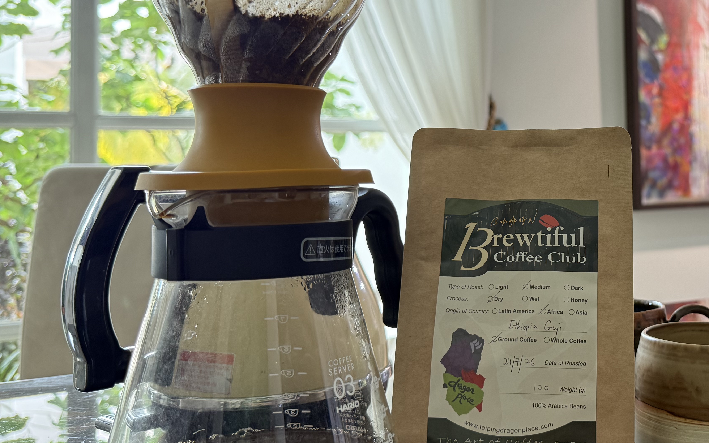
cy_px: 139
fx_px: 831
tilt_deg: +3.2
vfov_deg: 29.6
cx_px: 568
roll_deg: +1.4
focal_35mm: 43
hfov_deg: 44.0
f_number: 1.78
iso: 250
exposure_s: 1/60
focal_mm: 6.76
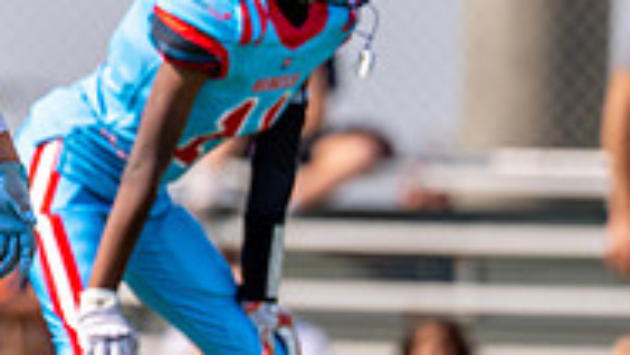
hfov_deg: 1.9
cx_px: -183
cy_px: 97
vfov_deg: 1.1
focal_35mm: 1143
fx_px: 19105
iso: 125
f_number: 2.8
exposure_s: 1/3200
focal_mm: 200
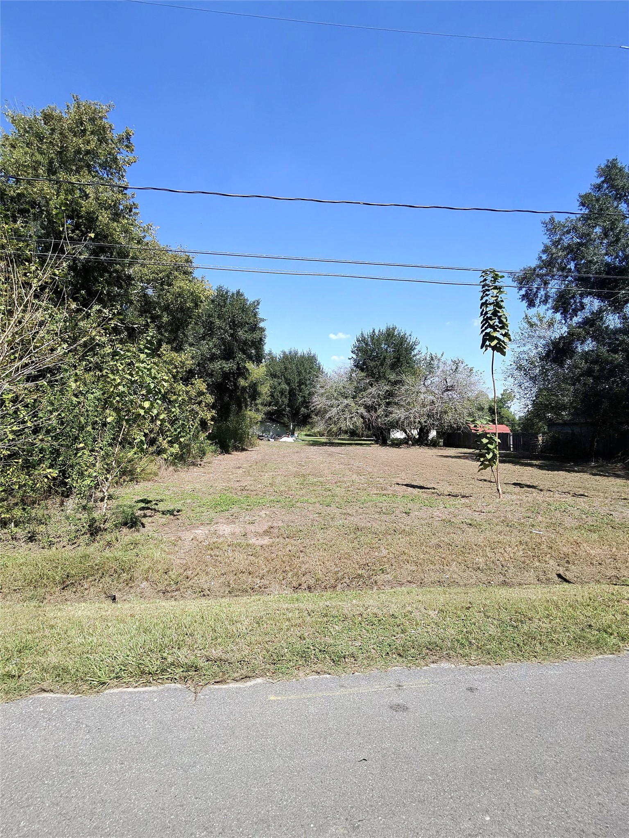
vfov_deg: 106.2
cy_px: 419
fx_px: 315
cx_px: 314
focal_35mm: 13
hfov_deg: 89.9
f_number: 2.2
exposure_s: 1/500
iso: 66
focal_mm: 2.24
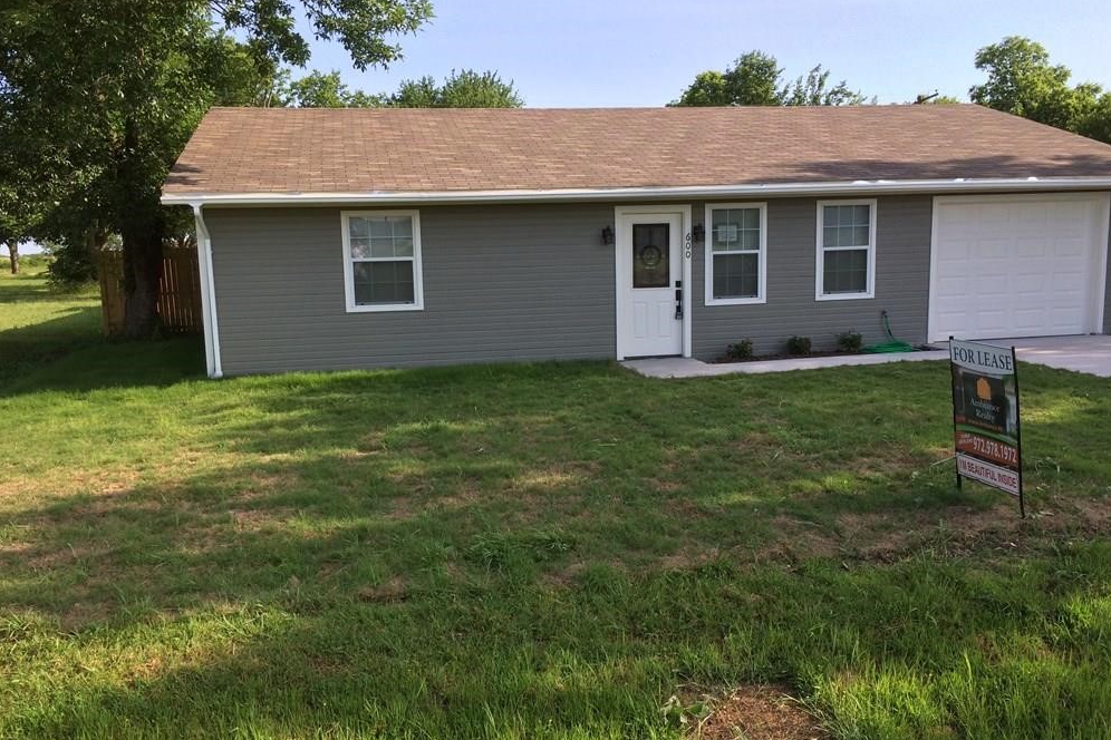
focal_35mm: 31
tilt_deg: -8.6
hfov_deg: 60.3
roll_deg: +1.5
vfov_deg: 42.3
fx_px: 957
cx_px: 554
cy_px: 388
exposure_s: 1/855
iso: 32
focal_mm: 4.15
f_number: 2.2
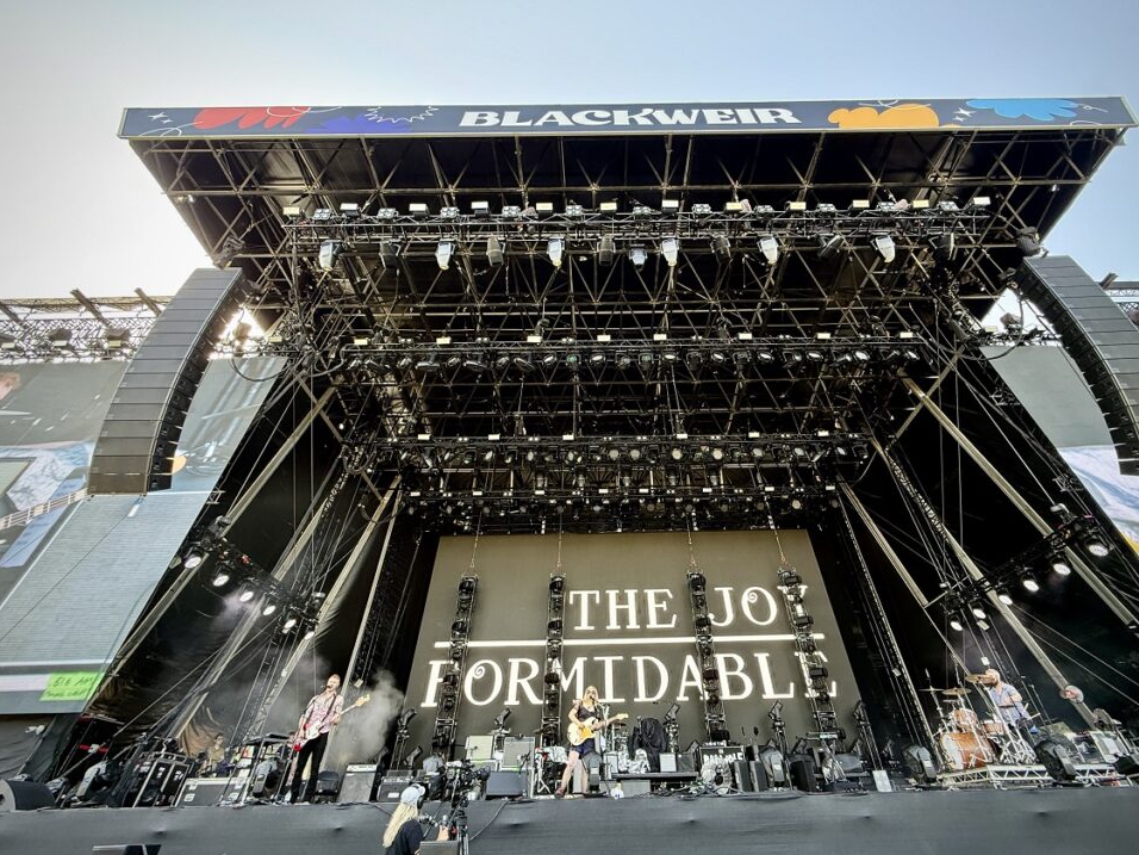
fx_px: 494
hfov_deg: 98.0
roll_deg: +1.0
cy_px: 399
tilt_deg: +41.1
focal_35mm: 15
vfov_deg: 81.6
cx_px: 605
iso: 125
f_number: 2.2
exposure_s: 1/99
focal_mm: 2.22
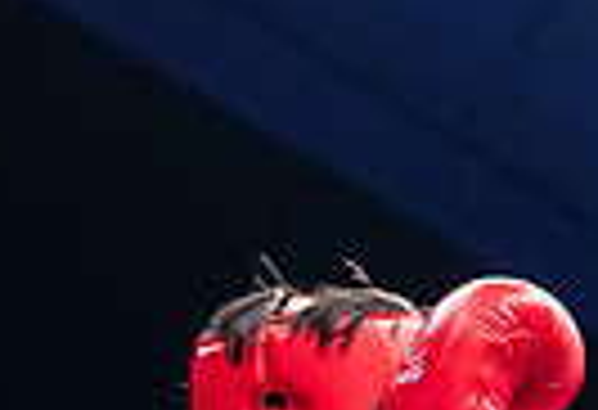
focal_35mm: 222
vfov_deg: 6.2
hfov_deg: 8.6
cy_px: 715
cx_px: 1240
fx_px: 3718
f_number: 2.8
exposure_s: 1/800
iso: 3200
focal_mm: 42
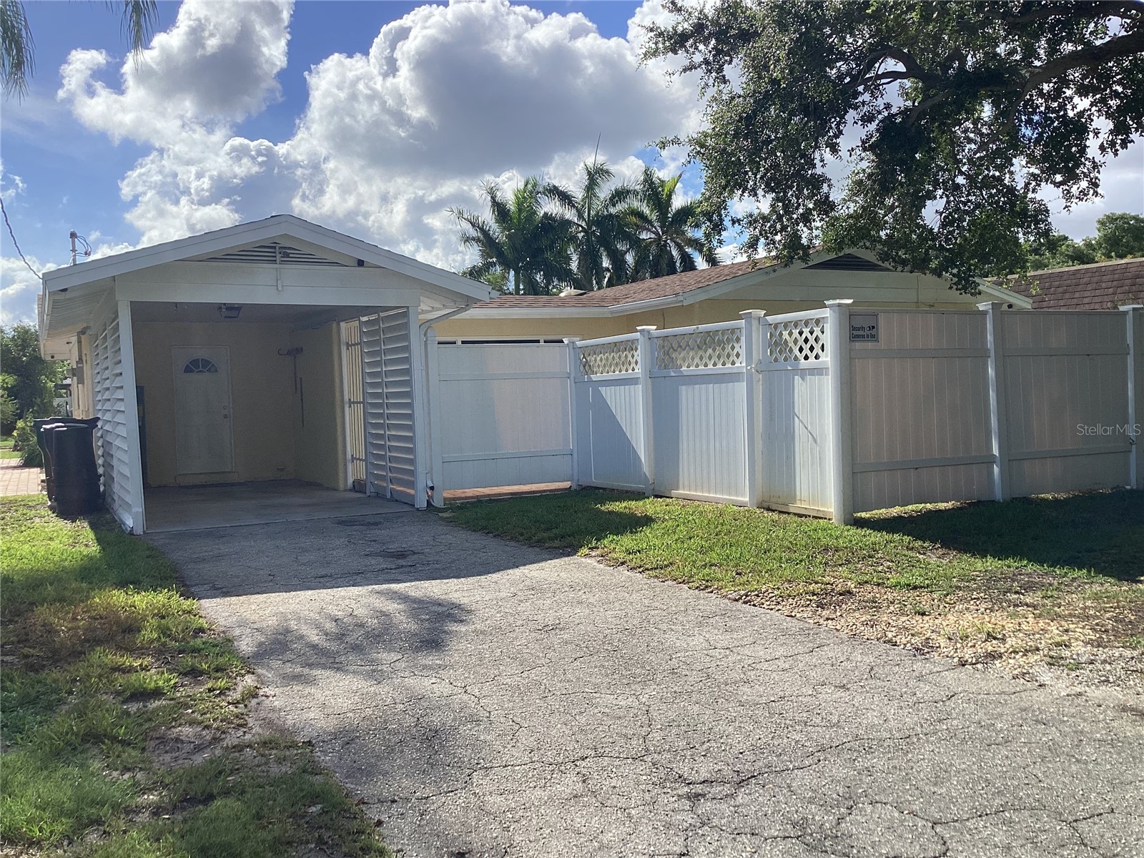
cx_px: 572
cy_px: 429
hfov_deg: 58.4
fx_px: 1024
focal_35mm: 31
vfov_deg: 45.4
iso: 25
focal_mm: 3.3
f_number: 2.4
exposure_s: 1/1456
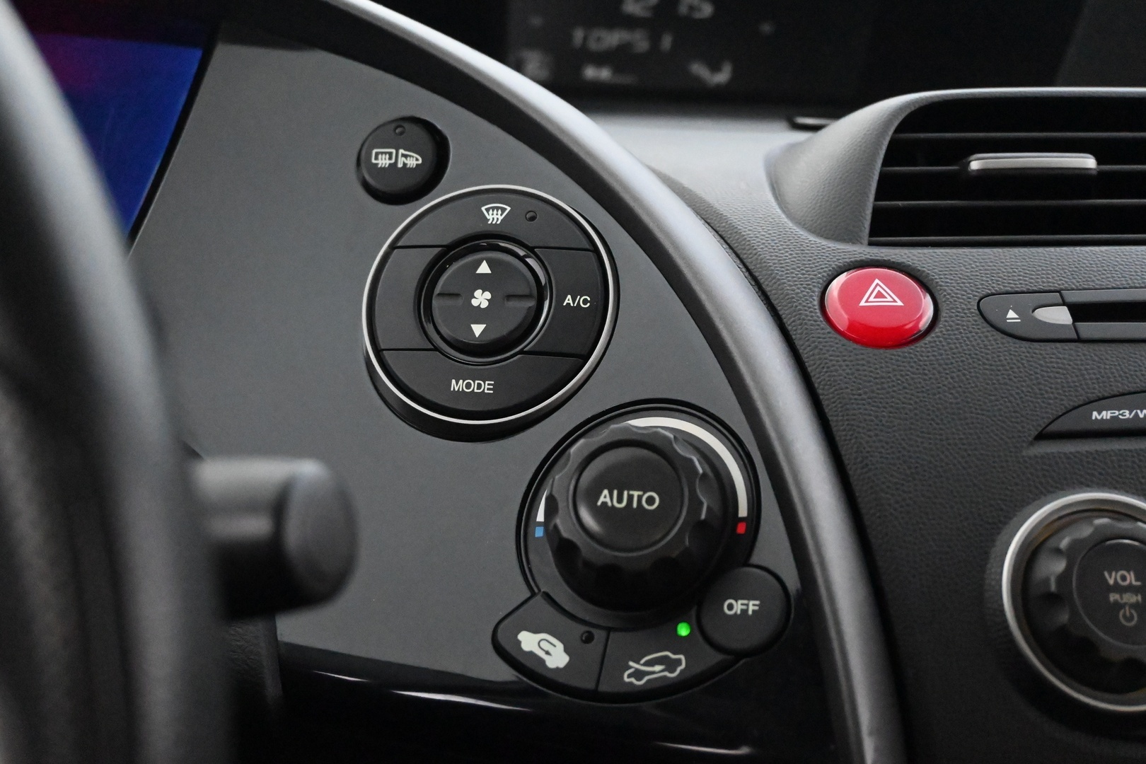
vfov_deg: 28.5
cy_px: 382
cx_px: 573
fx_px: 1504
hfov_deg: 41.7
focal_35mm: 47
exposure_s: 1/50
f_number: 5
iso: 14400
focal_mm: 31.5
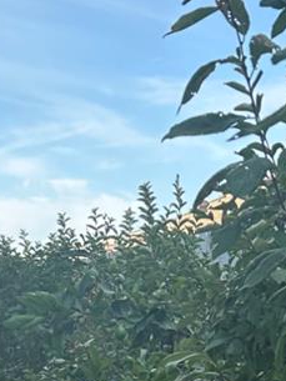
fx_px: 1299
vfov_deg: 15.1
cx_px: -32
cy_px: 616
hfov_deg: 12.3
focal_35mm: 118
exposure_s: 1/1029
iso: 80
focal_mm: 6.86
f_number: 1.78
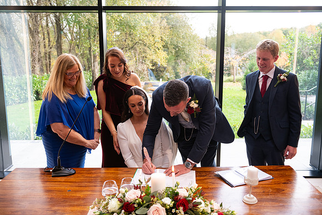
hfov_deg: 55.8
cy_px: 108
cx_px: 161
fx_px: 304
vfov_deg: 38.9
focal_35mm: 34
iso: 640
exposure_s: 1/160
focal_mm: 34
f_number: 3.5
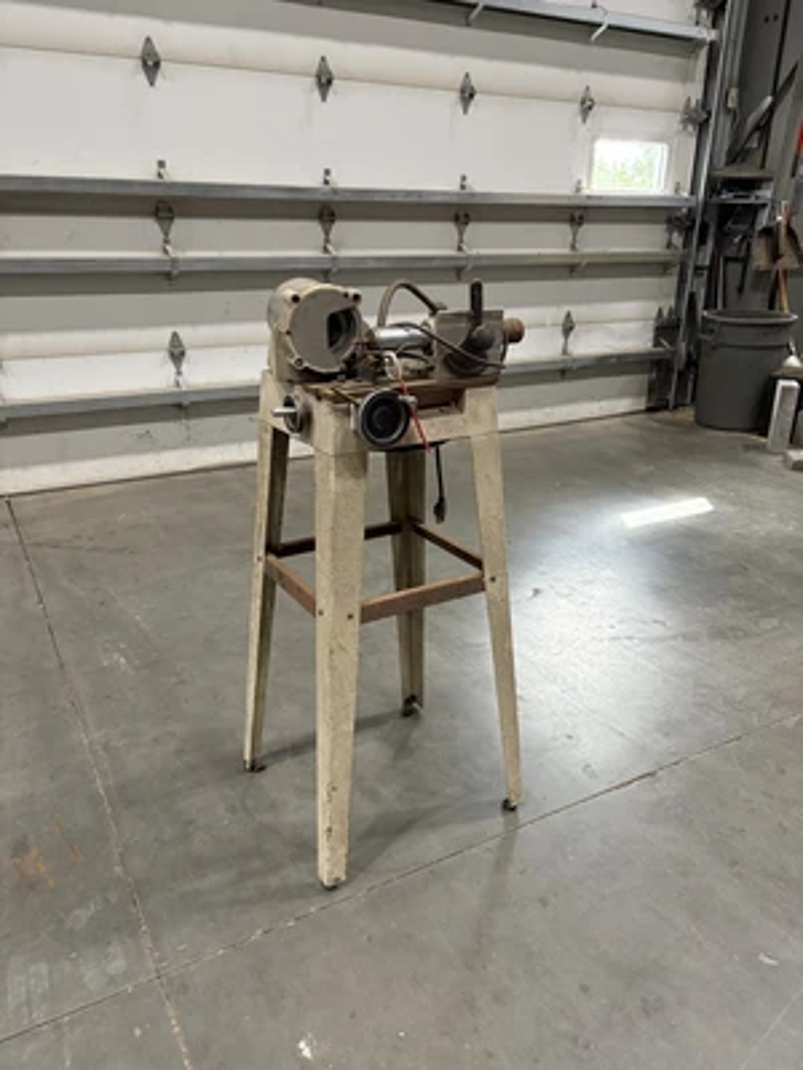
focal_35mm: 26
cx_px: 402
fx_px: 804
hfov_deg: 53.1
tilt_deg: -20.0
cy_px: 535
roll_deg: -1.7
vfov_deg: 67.3
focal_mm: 5.96
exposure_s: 1/60
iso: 320
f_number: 1.6
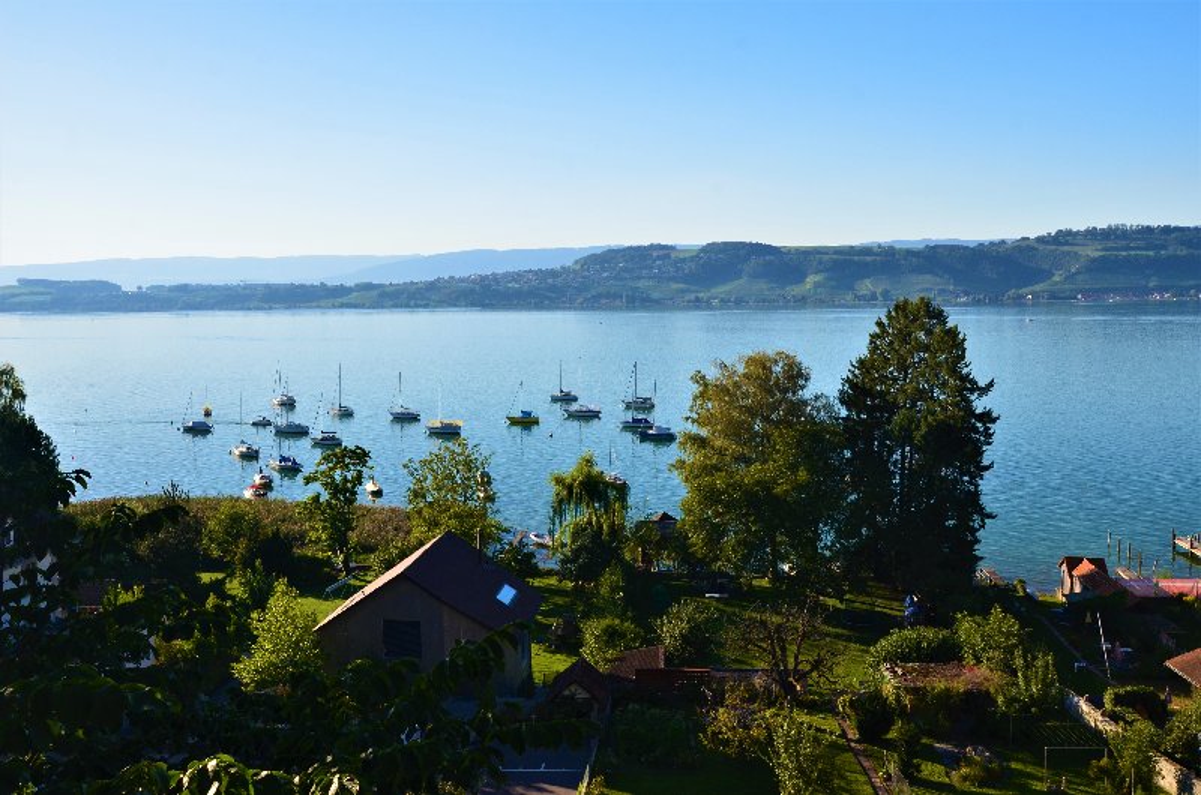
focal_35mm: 33
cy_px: 398
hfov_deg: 57.3
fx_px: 1099
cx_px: 600
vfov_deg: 39.8
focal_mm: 22
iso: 320
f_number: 10
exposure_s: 1/160
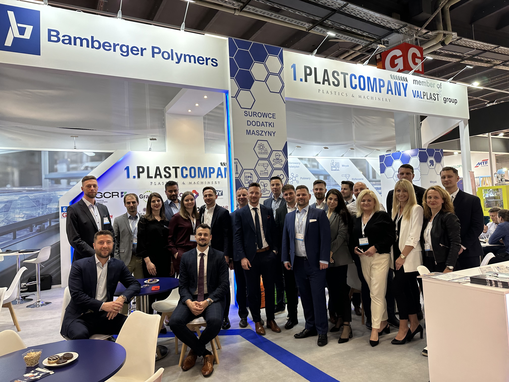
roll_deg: +3.1
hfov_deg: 71.6
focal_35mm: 24
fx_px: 353
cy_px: 191
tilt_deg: +2.7
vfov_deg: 56.8
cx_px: 254
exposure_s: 1/100
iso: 125
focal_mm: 6.86
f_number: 1.78
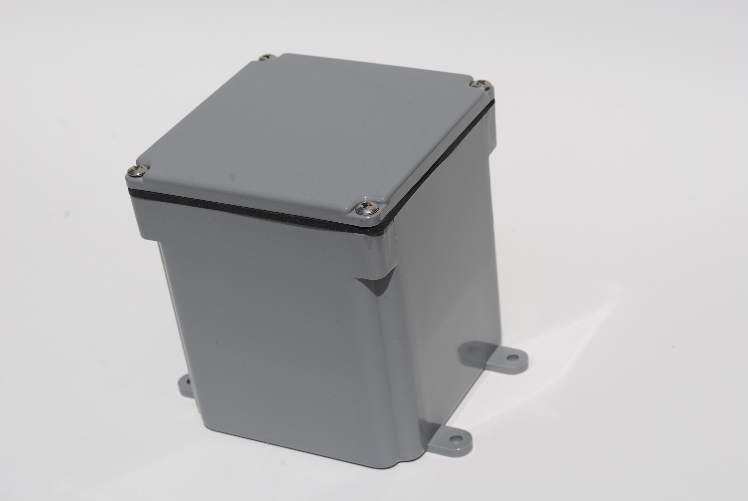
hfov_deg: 24.6
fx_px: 1716
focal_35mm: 82
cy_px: 250
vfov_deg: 16.6
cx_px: 374
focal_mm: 55
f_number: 11
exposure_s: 1/500
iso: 100
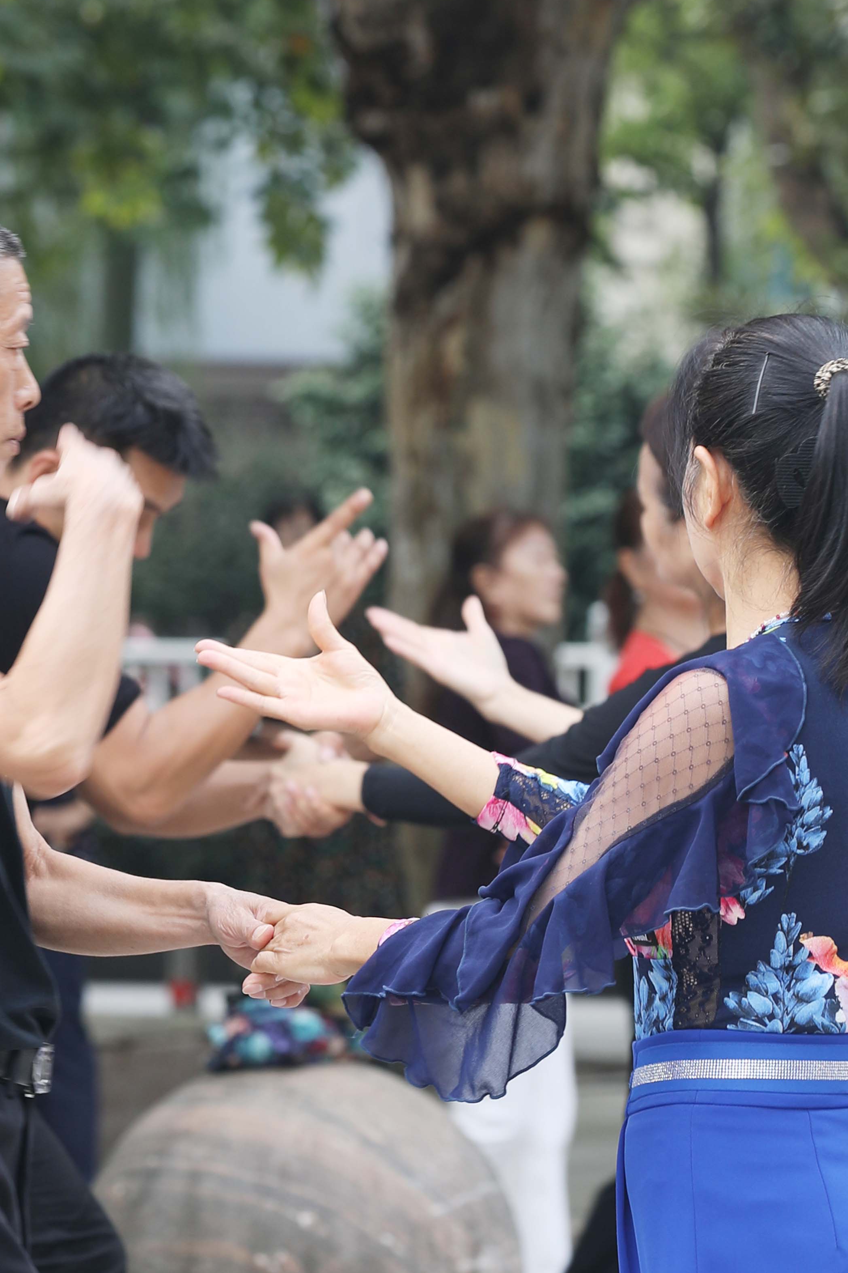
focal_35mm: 156
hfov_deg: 8.8
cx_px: 473
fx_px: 5513
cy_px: 986
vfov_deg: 13.1
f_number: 4
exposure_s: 1/160
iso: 80
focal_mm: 70
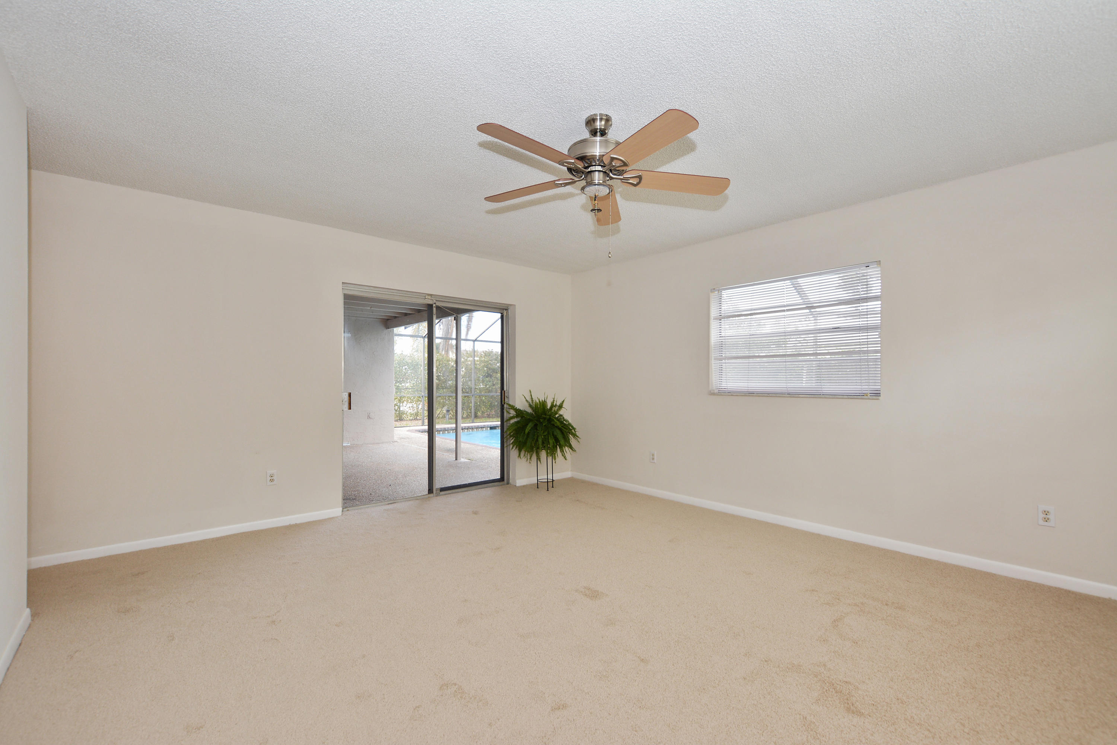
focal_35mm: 15
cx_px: 558
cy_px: 372
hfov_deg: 100.4
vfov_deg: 77.3
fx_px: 465
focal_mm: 10
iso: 200
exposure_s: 1/5
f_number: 7.1
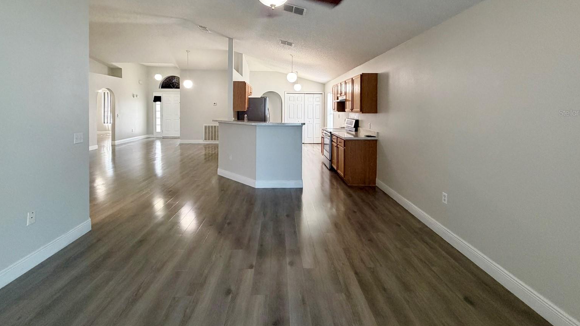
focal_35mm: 16
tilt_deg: -0.6
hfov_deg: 99.4
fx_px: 246
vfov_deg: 65.6
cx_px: 291
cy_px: 112
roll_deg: -0.2
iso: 320
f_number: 2.2
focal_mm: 2.22
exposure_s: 1/60
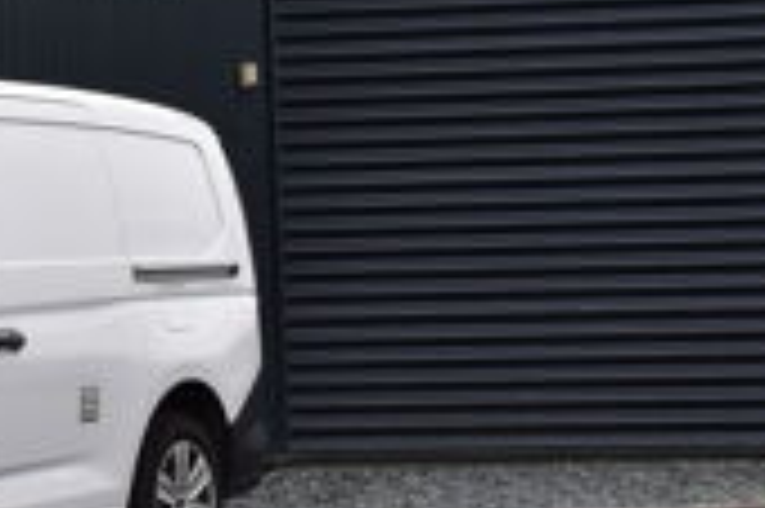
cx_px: -248
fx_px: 2335
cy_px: 220
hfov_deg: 17.4
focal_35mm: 110
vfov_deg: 12.4
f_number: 11
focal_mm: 26
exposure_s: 1/400
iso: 400
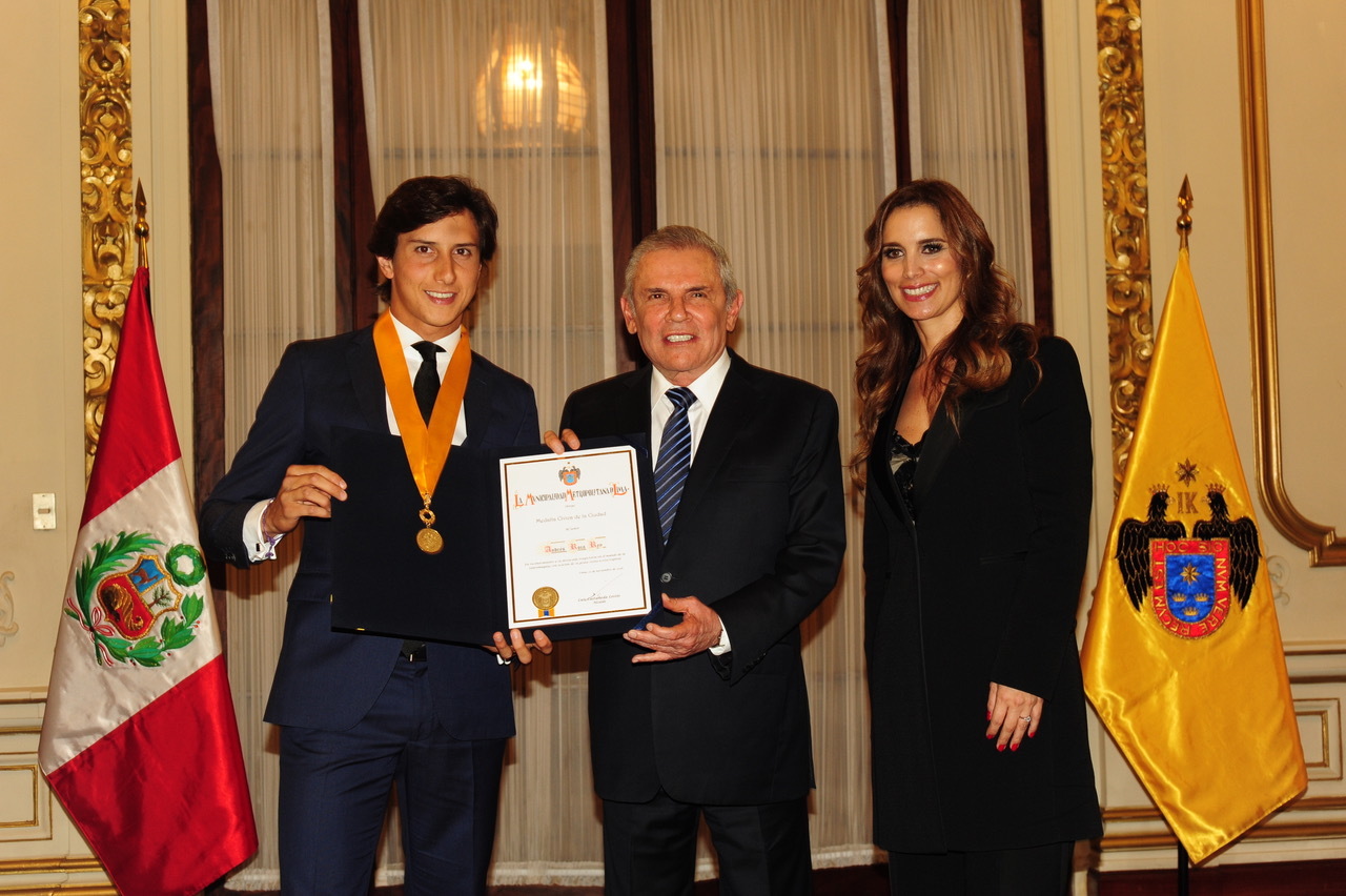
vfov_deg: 27.0
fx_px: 1868
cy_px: 448
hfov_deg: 39.6
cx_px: 673
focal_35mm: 50
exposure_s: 1/50
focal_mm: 50
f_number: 6.3
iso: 800
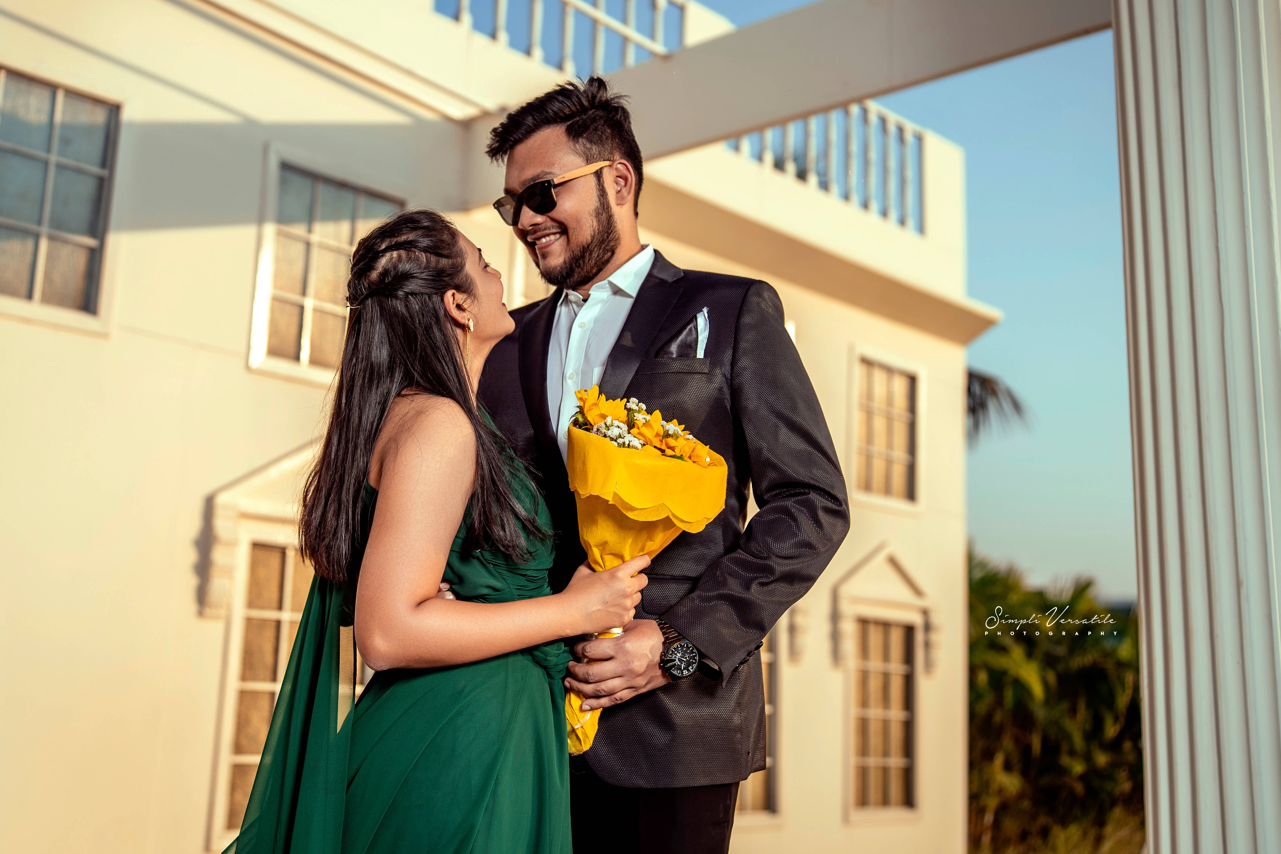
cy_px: 401
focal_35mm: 41
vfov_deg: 32.6
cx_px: 554
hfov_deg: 47.3
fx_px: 1459
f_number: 2
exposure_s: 1/1000
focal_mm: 35
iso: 50
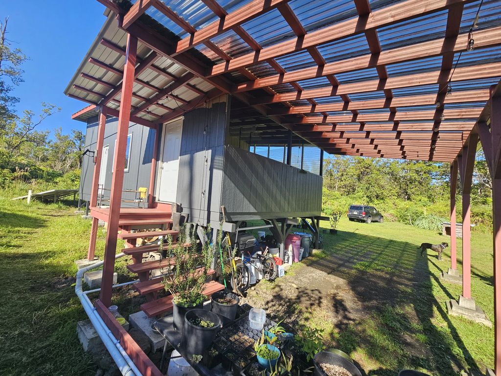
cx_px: 250
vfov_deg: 89.9
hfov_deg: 106.2
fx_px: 188
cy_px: 188
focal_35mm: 13
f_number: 2.2
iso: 50
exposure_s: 1/575
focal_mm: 2.2
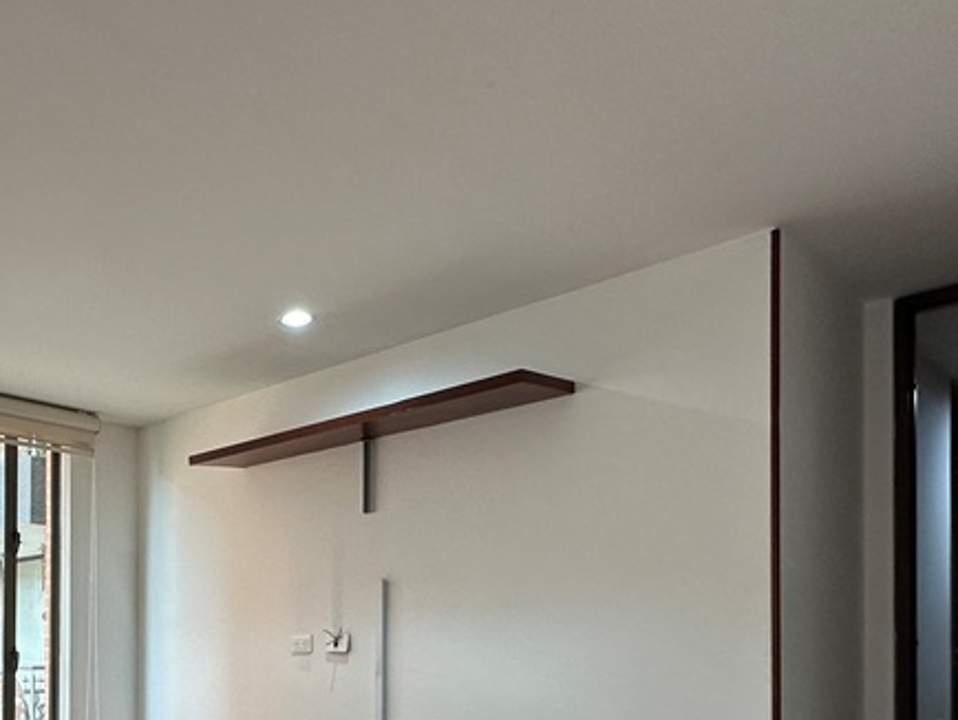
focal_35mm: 33
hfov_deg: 52.0
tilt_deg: +0.7
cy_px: 645
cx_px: 199
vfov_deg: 39.9
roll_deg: -0.4
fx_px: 914
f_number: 2.2
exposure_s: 1/120
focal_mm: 2.22
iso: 200
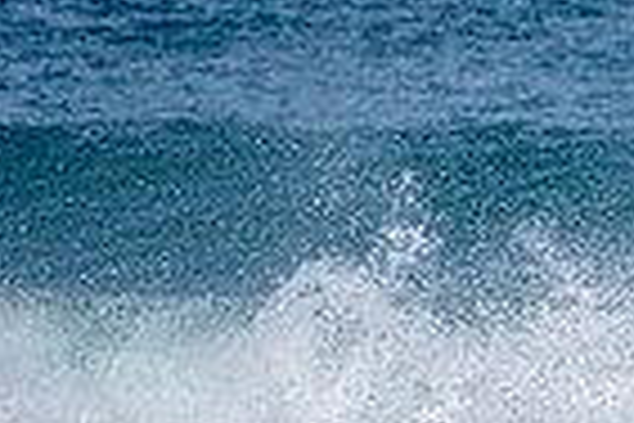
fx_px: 36153
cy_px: 524
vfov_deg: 0.7
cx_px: 1255
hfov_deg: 1.0
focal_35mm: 2053
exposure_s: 1/2500
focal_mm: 500
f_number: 6.3
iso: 250
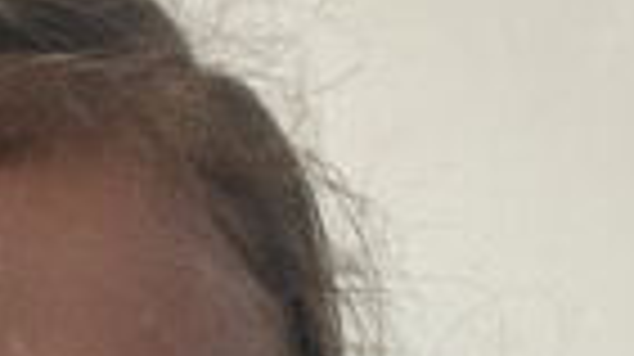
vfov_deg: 15.1
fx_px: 1041
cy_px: 739
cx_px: -13
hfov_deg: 31.1
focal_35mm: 62
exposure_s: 1/100
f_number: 1.9
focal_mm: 3.94
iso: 115
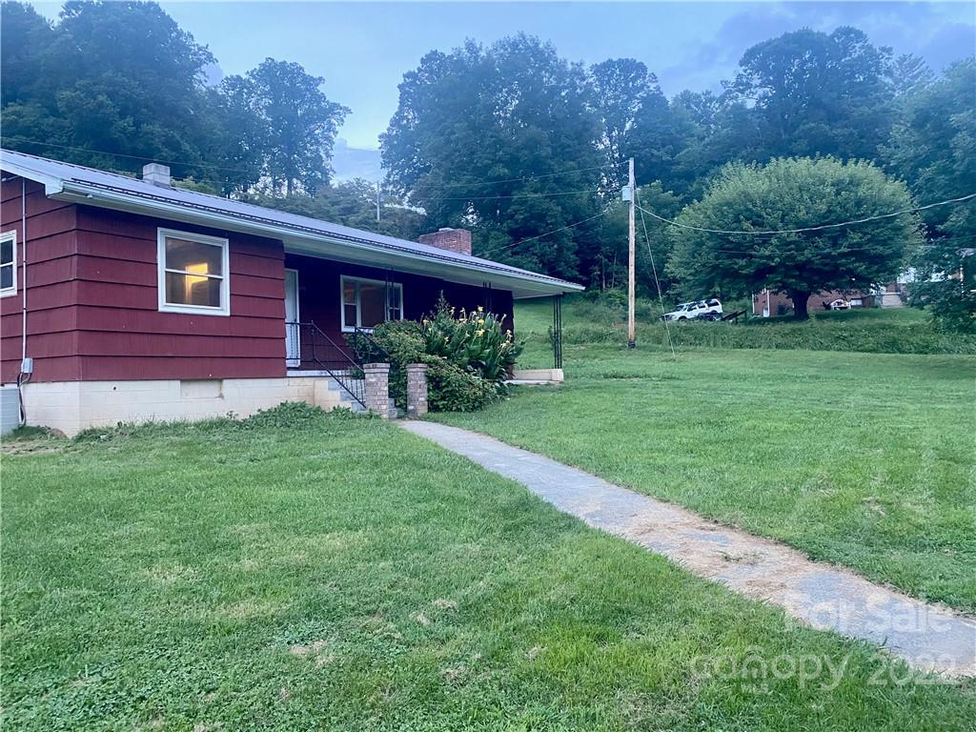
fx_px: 733
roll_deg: +0.7
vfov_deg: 53.1
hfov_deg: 67.3
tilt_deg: +2.3
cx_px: 488
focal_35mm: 26
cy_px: 366
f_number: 1.8
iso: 320
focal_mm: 4.25
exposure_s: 1/60
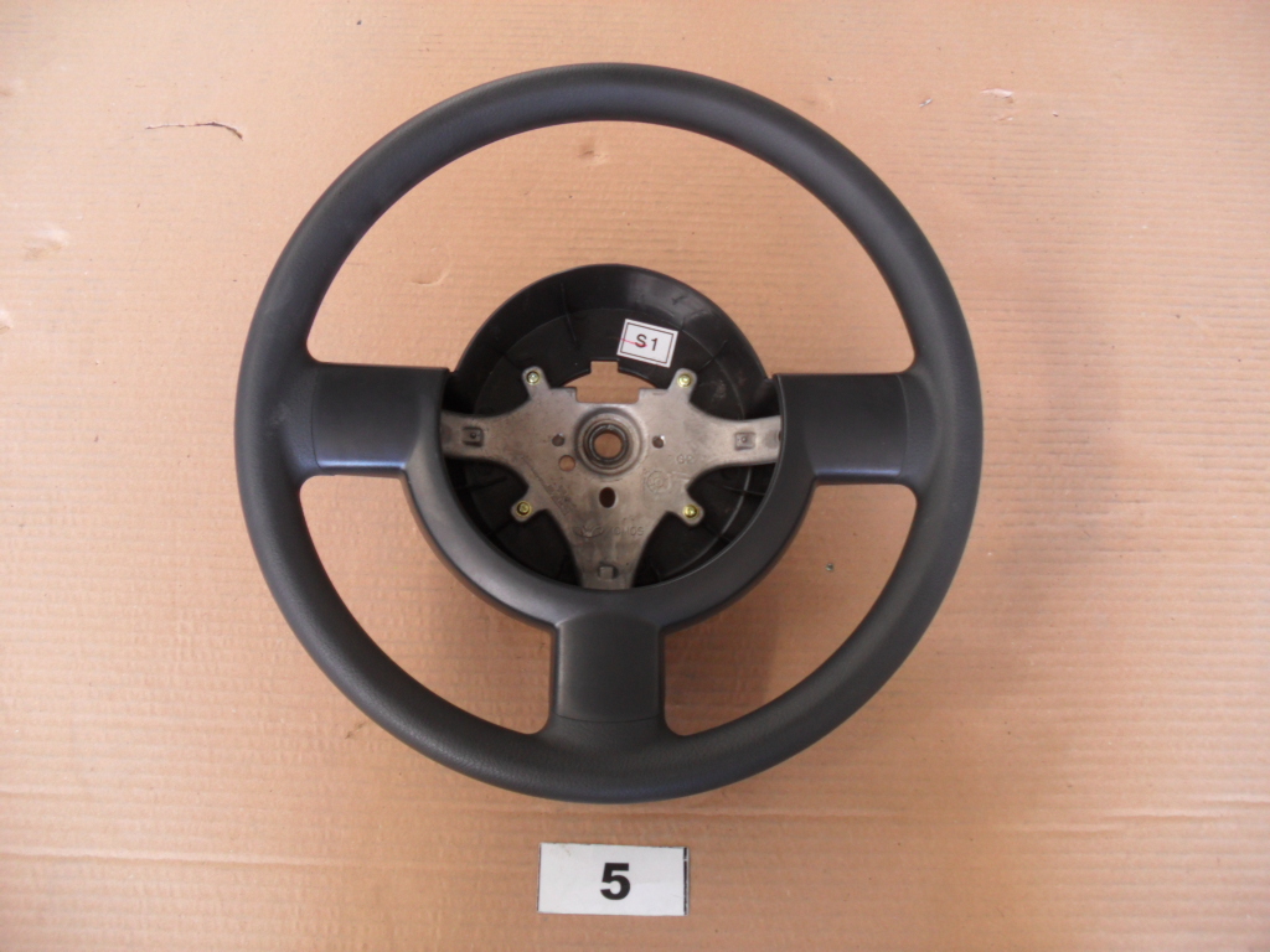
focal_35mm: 35
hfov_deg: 52.6
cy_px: 476
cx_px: 635
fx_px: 1284
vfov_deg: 40.7
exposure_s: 1/8
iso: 80
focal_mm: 6.3
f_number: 3
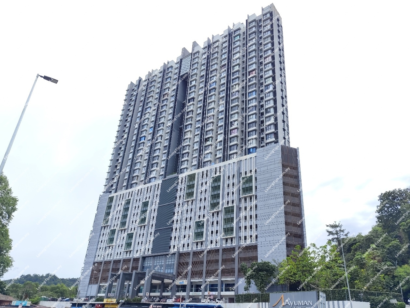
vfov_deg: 58.9
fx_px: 272
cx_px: 205
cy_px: 154
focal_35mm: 23
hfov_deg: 73.9
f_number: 1.65
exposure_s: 1/968
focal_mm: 6.19
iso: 50
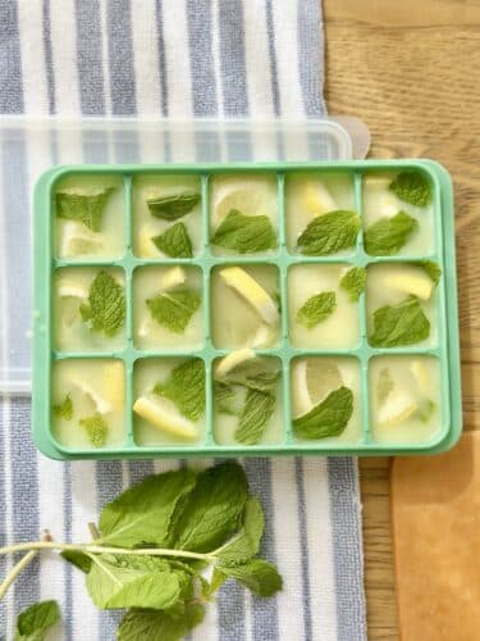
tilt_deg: -86.3
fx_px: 887
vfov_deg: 39.7
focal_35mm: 48
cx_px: 240
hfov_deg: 30.3
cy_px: 320
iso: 80
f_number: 1.78
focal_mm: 6.86
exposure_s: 1/1199
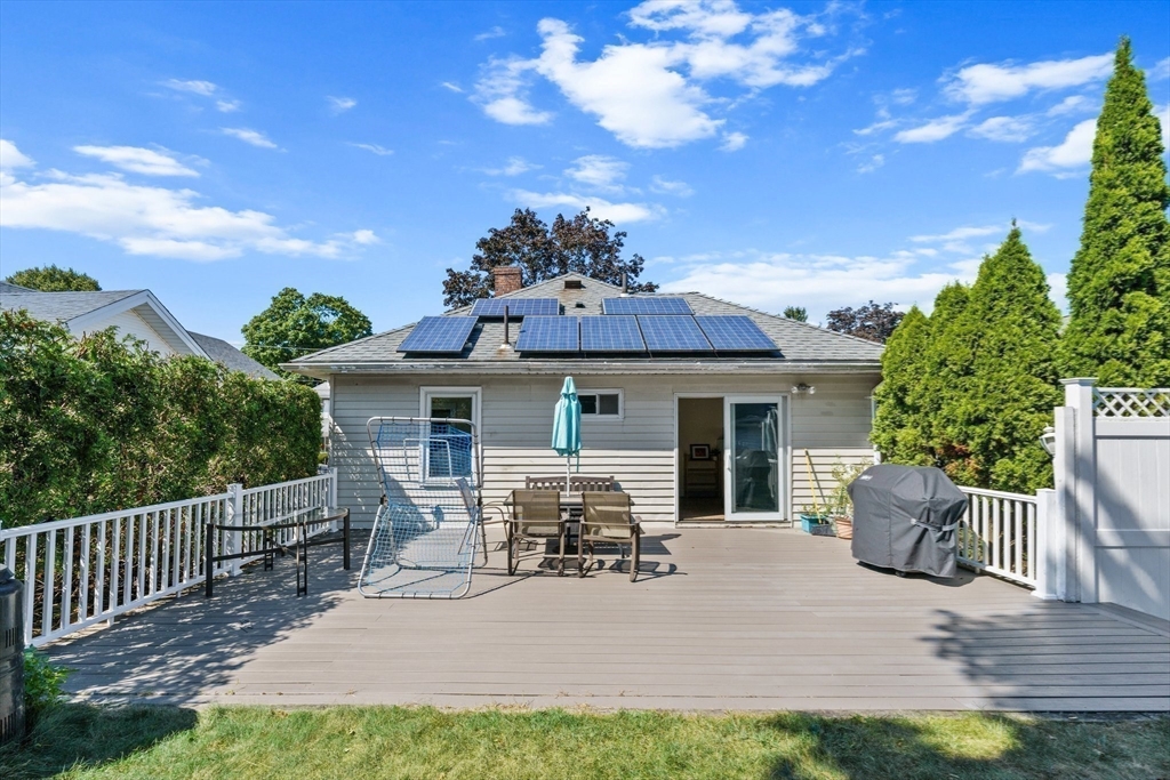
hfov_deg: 104.2
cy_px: 390
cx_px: 585
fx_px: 455
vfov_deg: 81.2
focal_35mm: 14
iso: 400
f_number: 8
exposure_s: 1/1000
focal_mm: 14
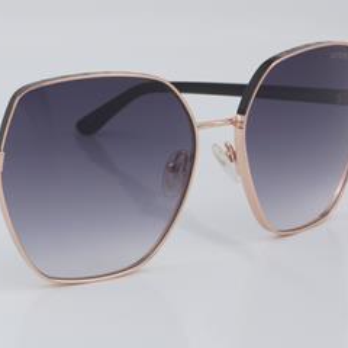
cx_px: 84
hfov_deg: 14.9
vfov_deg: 14.9
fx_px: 1327
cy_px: 181
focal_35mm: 117
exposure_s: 1/4
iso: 100
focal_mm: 55
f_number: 32
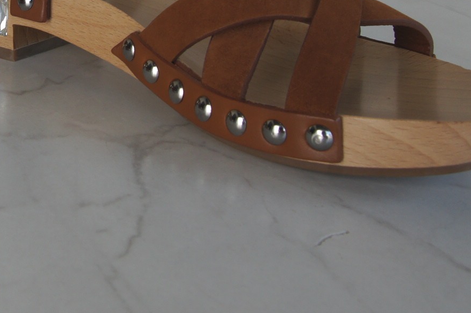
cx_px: 40
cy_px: -45
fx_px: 867
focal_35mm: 66
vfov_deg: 19.5
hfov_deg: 29.1
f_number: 10
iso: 200
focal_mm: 17
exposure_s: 1/80
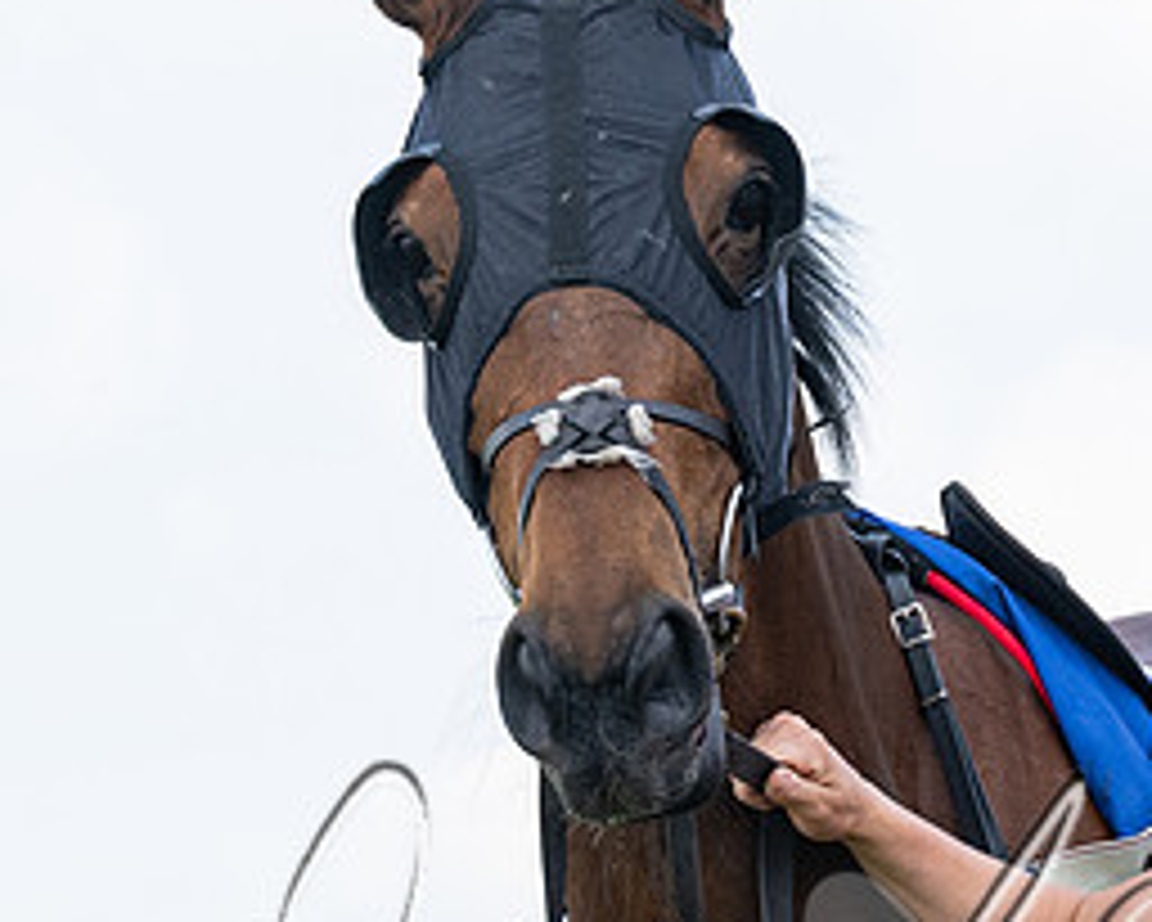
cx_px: 1264
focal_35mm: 396
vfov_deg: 3.9
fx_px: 13507
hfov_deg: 4.9
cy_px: 544
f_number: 5
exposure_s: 1/1600
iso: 400
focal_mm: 96
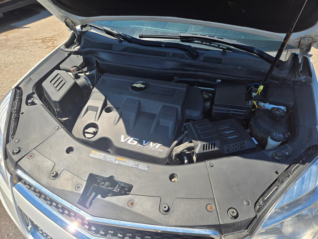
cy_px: 120
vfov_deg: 58.9
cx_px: 159
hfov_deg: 73.9
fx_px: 211
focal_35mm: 23
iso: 25
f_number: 1.8
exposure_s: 1/1350
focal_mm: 5.4
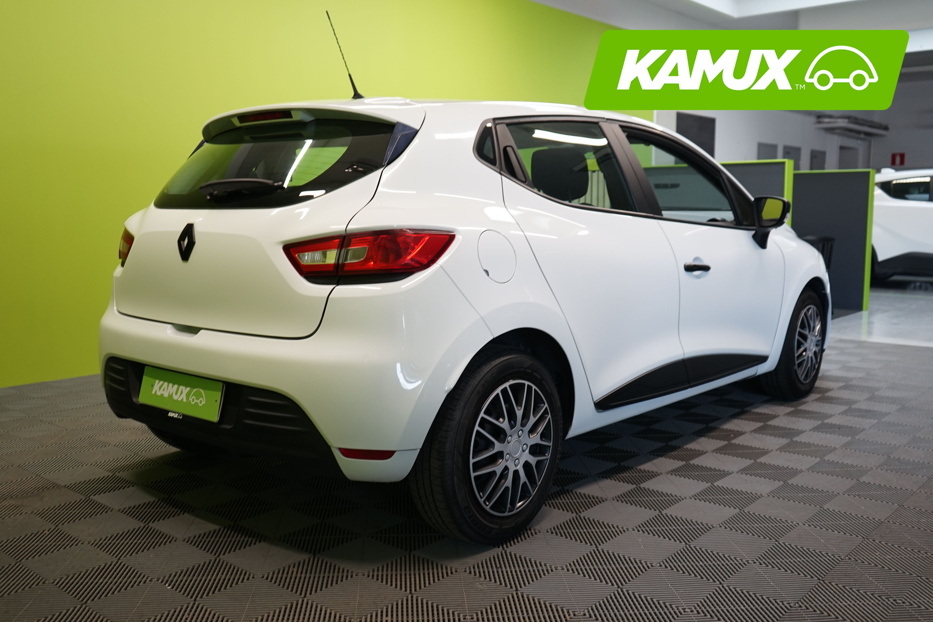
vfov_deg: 40.0
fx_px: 855
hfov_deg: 57.2
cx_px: 466
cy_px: 311
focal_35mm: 33
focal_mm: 33
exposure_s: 1/30
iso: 500
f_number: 4
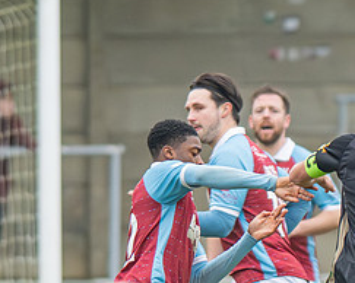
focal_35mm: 1901
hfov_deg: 1.0
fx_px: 19957
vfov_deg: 0.8
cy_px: 258
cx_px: 394
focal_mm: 300
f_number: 2.8
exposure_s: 1/1250
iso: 1250
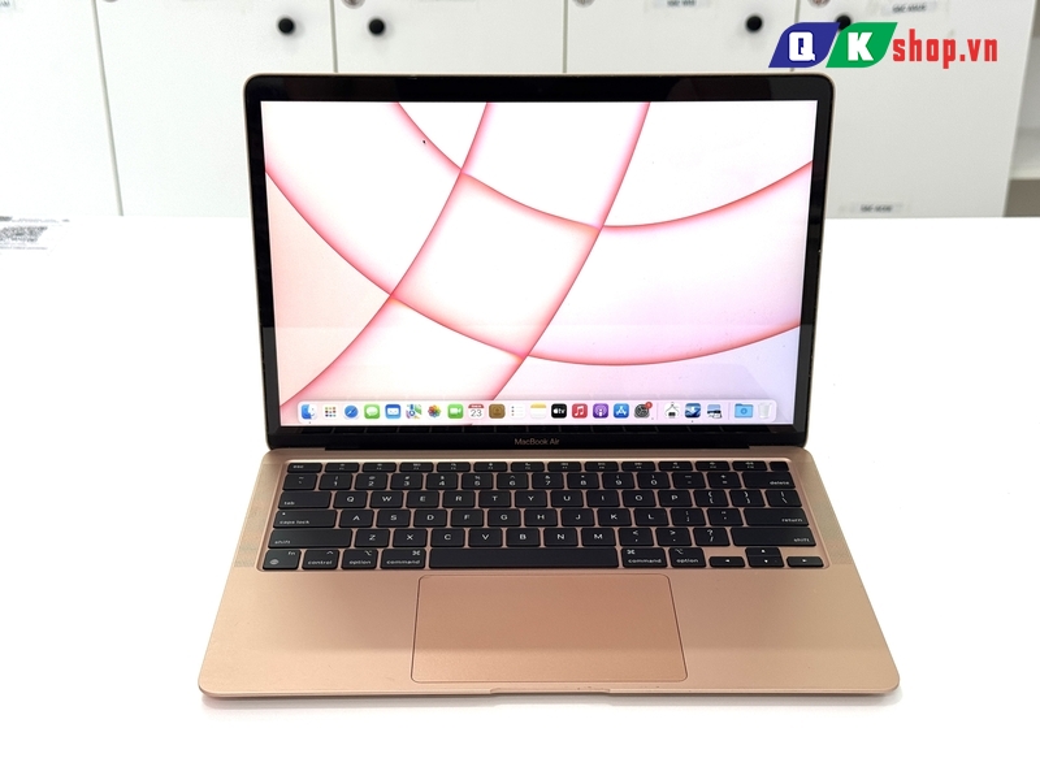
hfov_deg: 39.7
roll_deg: +1.1
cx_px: 520
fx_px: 1442
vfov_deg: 30.3
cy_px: 390
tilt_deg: -25.7
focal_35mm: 48
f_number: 1.78
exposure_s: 1/185
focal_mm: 6.76
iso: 64
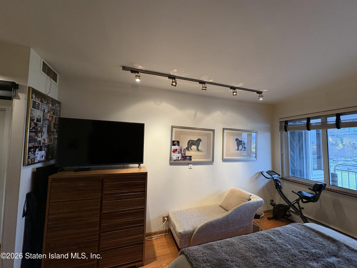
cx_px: 178
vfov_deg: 85.7
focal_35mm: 14
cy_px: 134
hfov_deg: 102.1
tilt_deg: +3.4
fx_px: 144
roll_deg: -0.2
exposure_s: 1/60
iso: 160
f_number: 2.2
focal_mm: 2.22
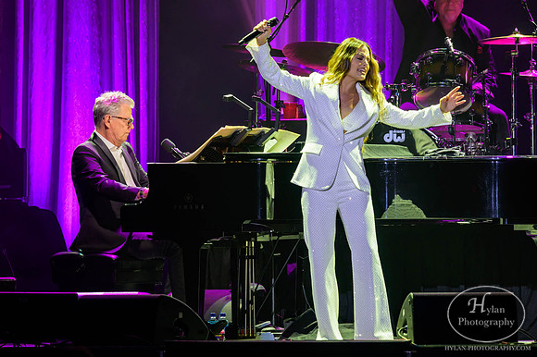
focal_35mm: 493
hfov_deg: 4.2
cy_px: 167
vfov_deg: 2.8
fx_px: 7343
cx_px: 268
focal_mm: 300
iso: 640
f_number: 5.6
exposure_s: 1/250
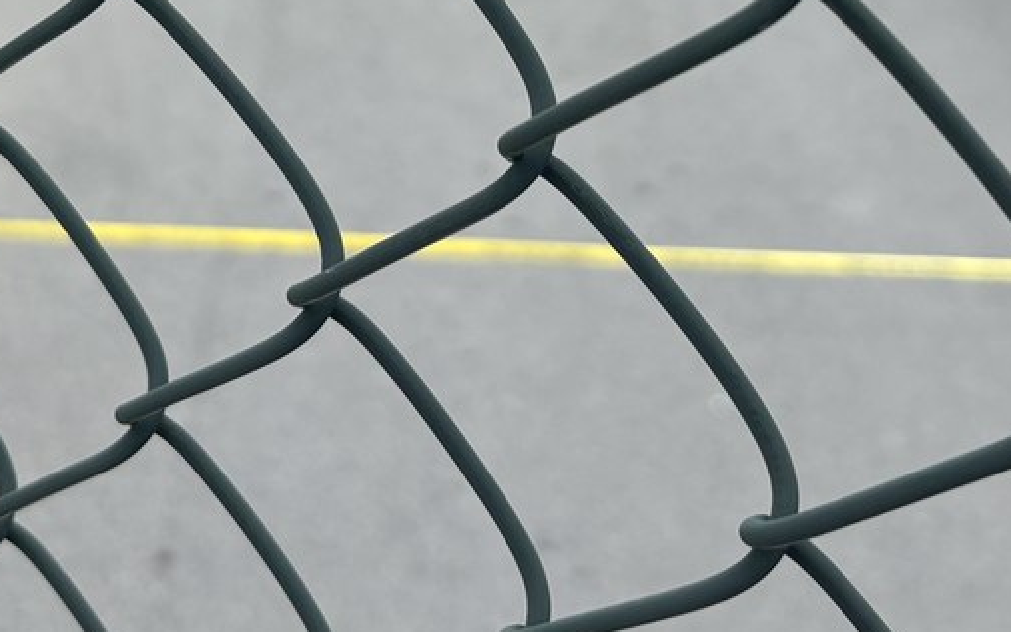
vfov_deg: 13.8
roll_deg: -1.4
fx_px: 2397
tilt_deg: -22.6
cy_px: -393
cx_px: 385
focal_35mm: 87
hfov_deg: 23.8
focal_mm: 5.96
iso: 50
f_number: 1.6
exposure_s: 1/1295
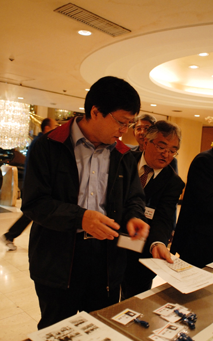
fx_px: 307
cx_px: 121
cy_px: 179
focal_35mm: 33
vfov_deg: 58.1
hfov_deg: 38.2
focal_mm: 20
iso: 800
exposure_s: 1/40
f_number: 2.8
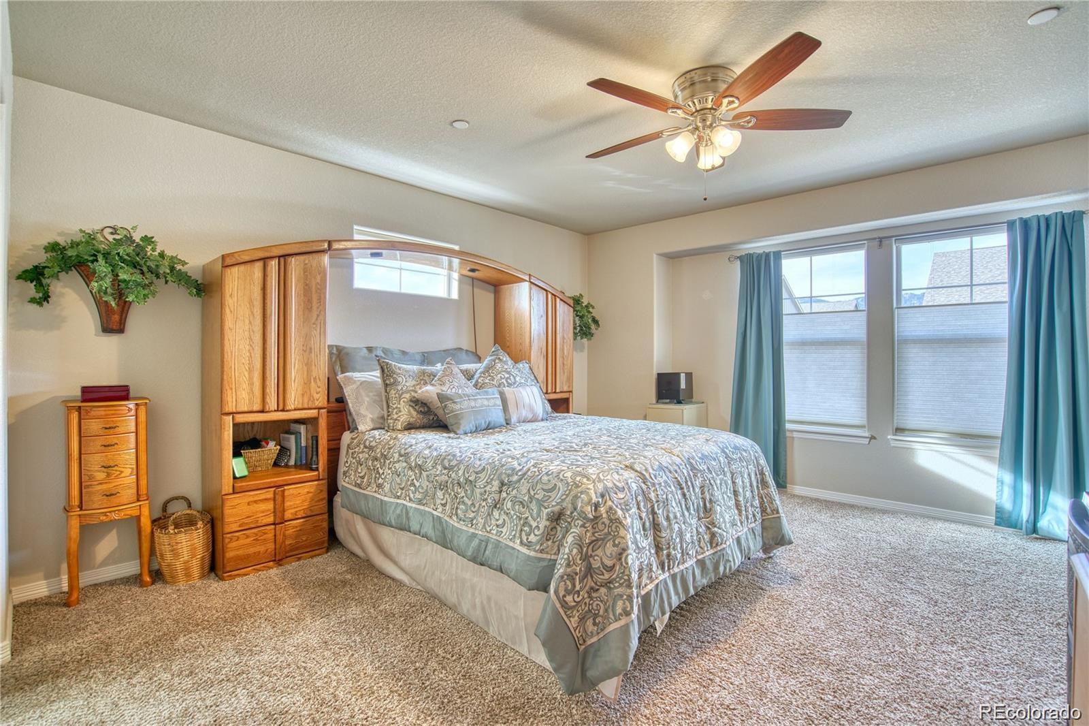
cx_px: 544
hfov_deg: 96.7
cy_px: 363
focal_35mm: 16
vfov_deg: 73.7
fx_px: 484
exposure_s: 1/40
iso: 500
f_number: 4
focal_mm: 16
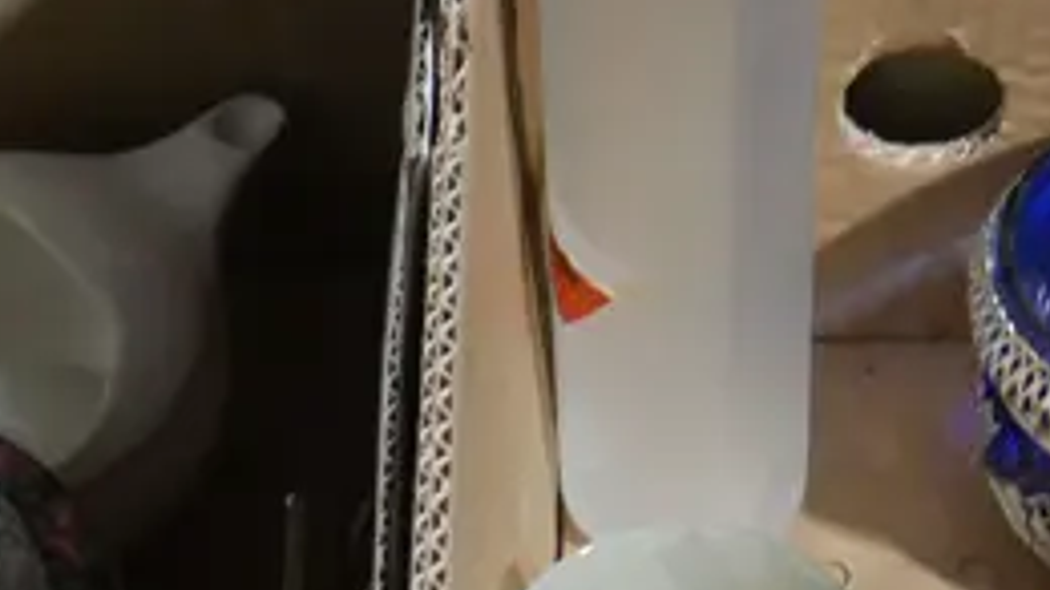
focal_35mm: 163
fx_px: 4536
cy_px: 622
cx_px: 711
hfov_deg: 13.2
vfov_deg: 7.4
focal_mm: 19
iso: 1600
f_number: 5
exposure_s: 1/60
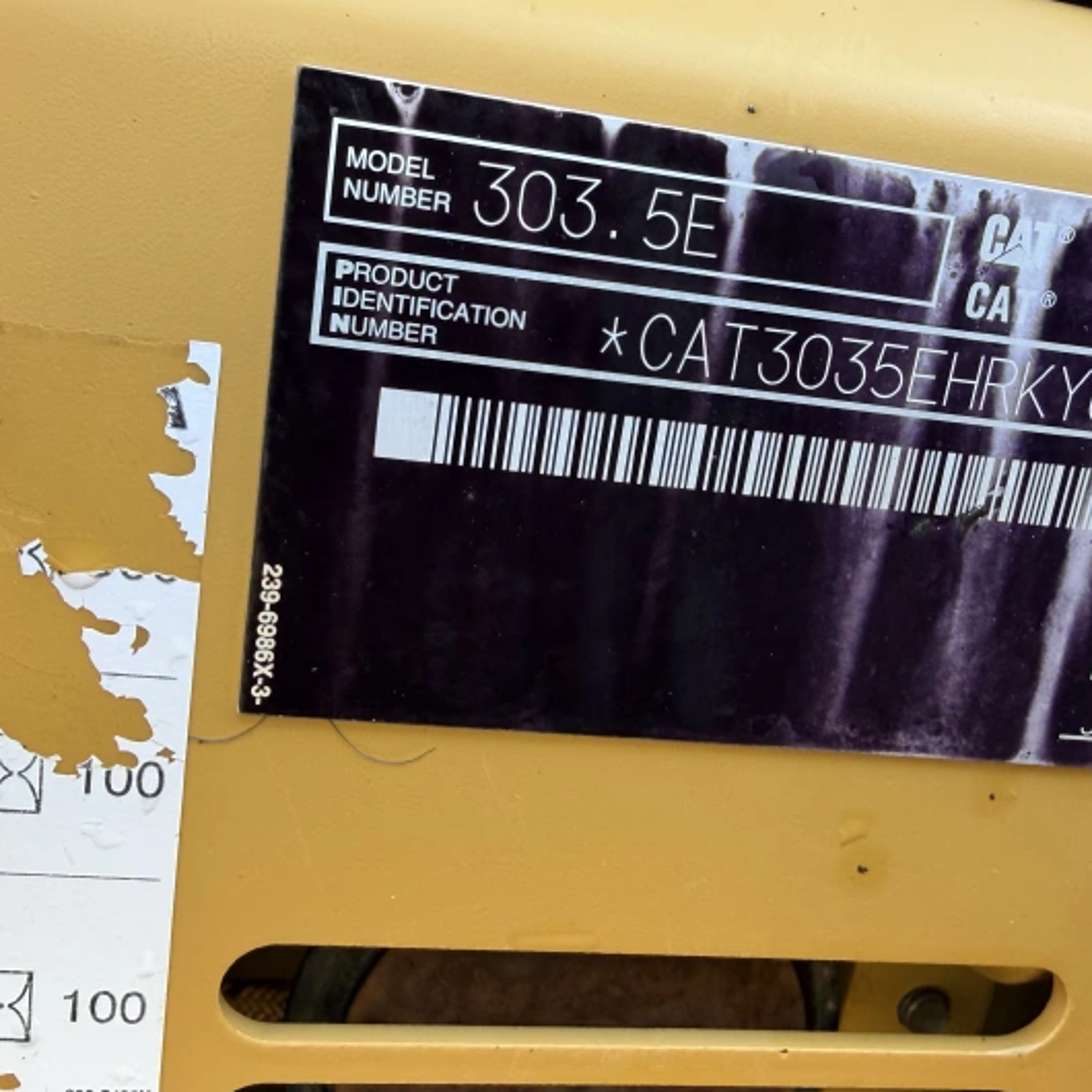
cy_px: 513
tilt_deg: -15.6
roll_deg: -4.6
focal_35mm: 32
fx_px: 1142
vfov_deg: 51.1
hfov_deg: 51.0
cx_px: 608
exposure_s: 1/121
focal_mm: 2.22
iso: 125
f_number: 2.2
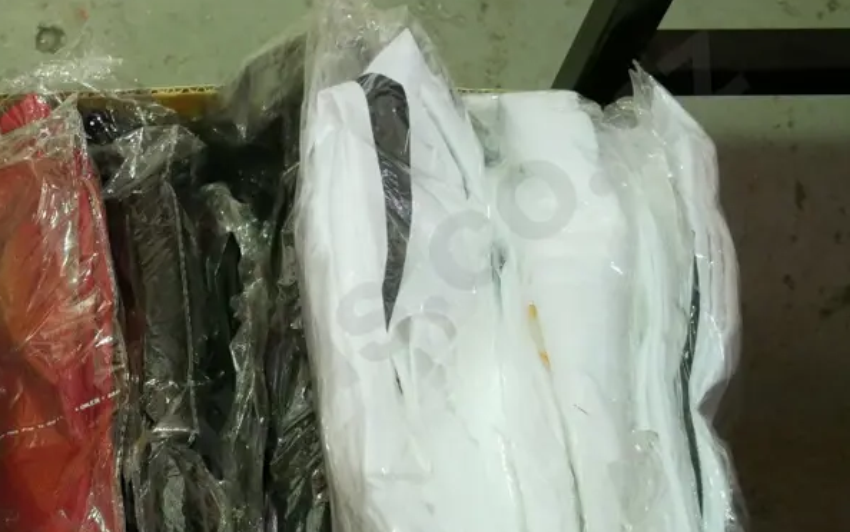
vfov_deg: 15.4
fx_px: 1947
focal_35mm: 84
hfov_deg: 24.1
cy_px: 495
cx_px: 140
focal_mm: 23
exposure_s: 1/50
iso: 3200
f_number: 4.3
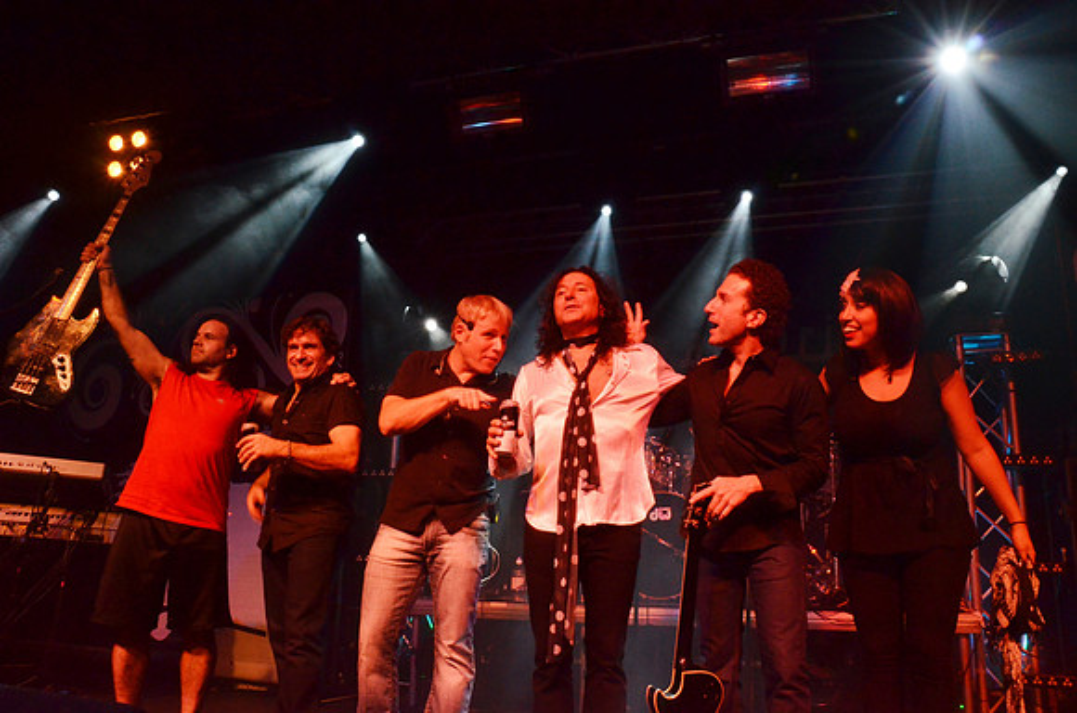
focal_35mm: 27
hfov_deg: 67.5
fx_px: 806
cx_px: 538
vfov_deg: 47.7
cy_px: 356
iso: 2200
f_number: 22
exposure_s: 1/60
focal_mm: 18
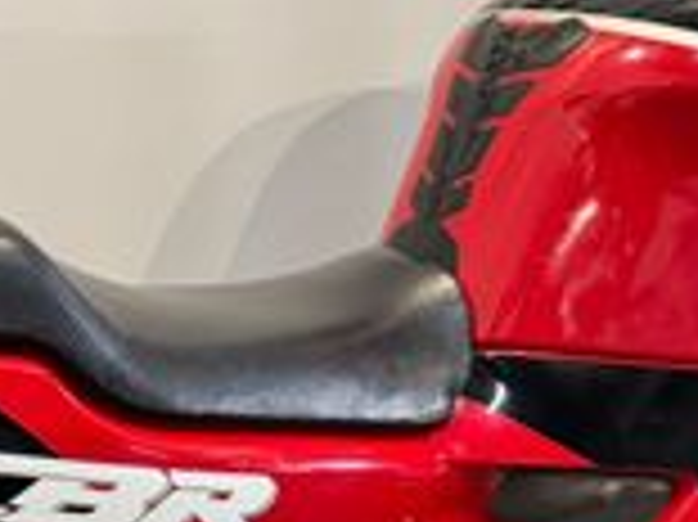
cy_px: 567
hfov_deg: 19.8
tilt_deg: -28.8
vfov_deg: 14.6
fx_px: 1995
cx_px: 311
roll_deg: -2.3
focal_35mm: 99
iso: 400
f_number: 1.78
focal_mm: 6.76
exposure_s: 1/50
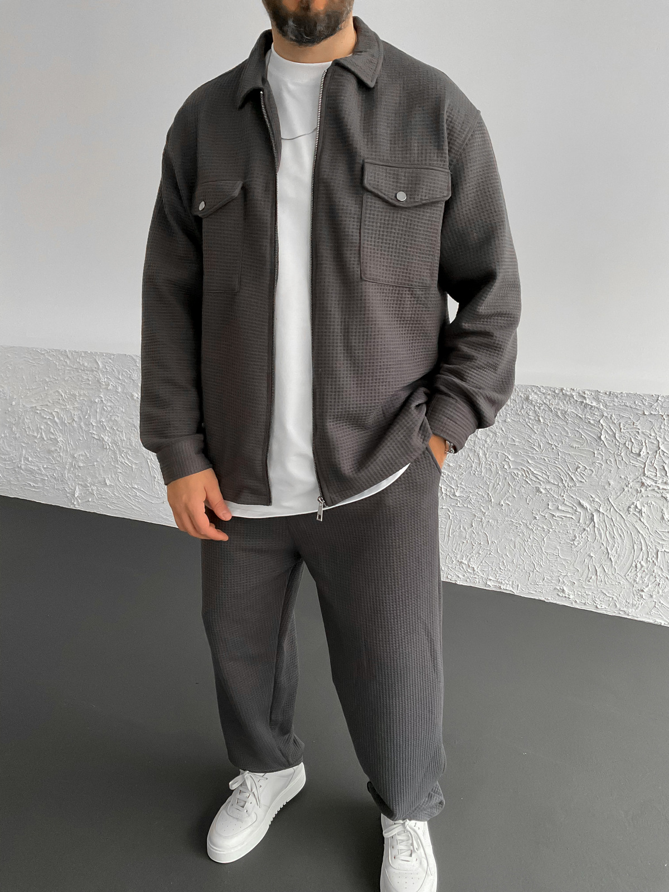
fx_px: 747
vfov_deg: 61.7
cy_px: 446
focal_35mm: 29
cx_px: 334
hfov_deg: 48.2
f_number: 1.8
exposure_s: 1/60
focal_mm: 3
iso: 250
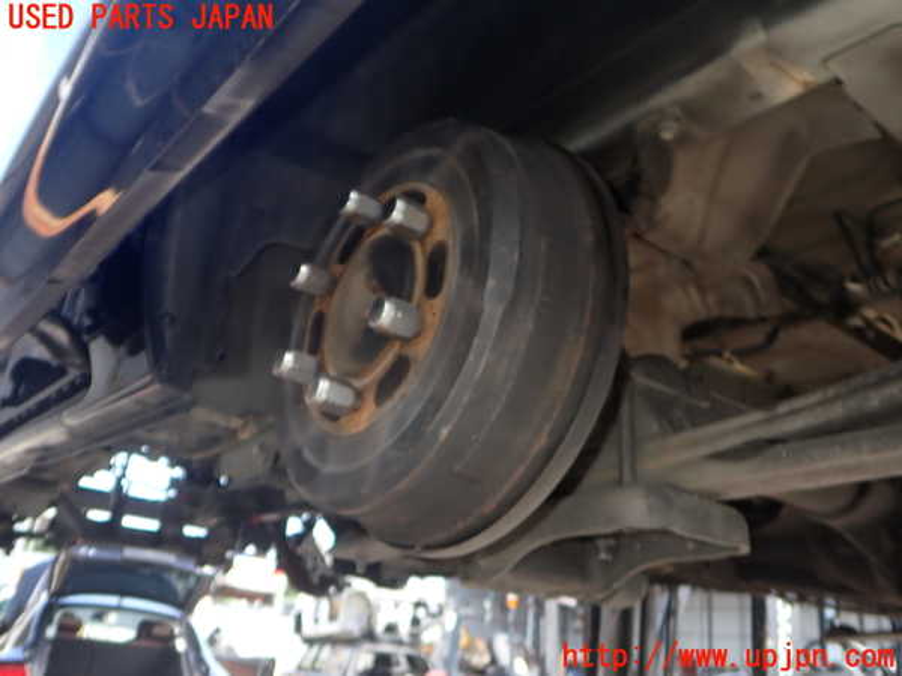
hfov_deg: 60.0
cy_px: 338
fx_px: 782
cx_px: 451
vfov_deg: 46.8
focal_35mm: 30
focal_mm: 5.4
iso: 100
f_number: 6.3
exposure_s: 1/30
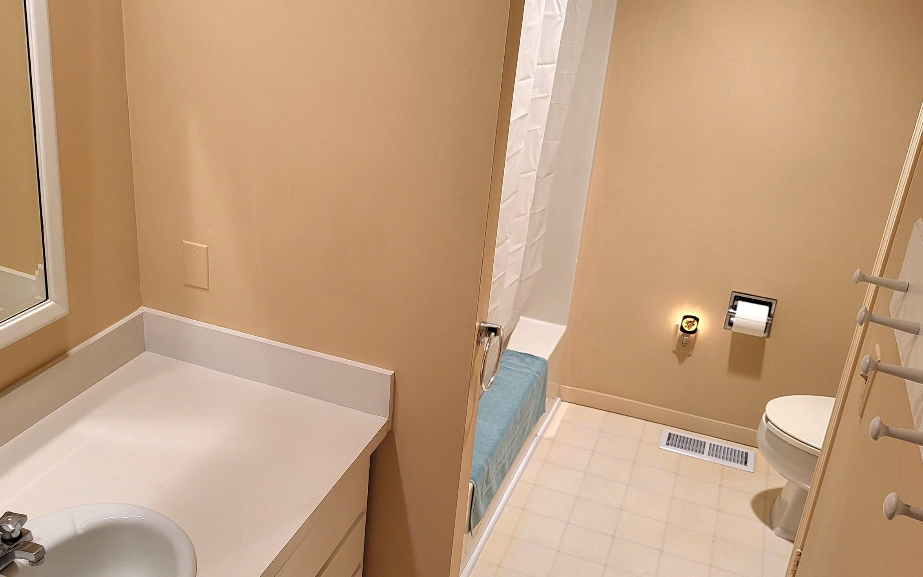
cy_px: 285
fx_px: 906
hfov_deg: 53.8
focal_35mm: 36
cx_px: 390
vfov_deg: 35.3
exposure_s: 1/120
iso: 200
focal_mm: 5.4
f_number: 1.8
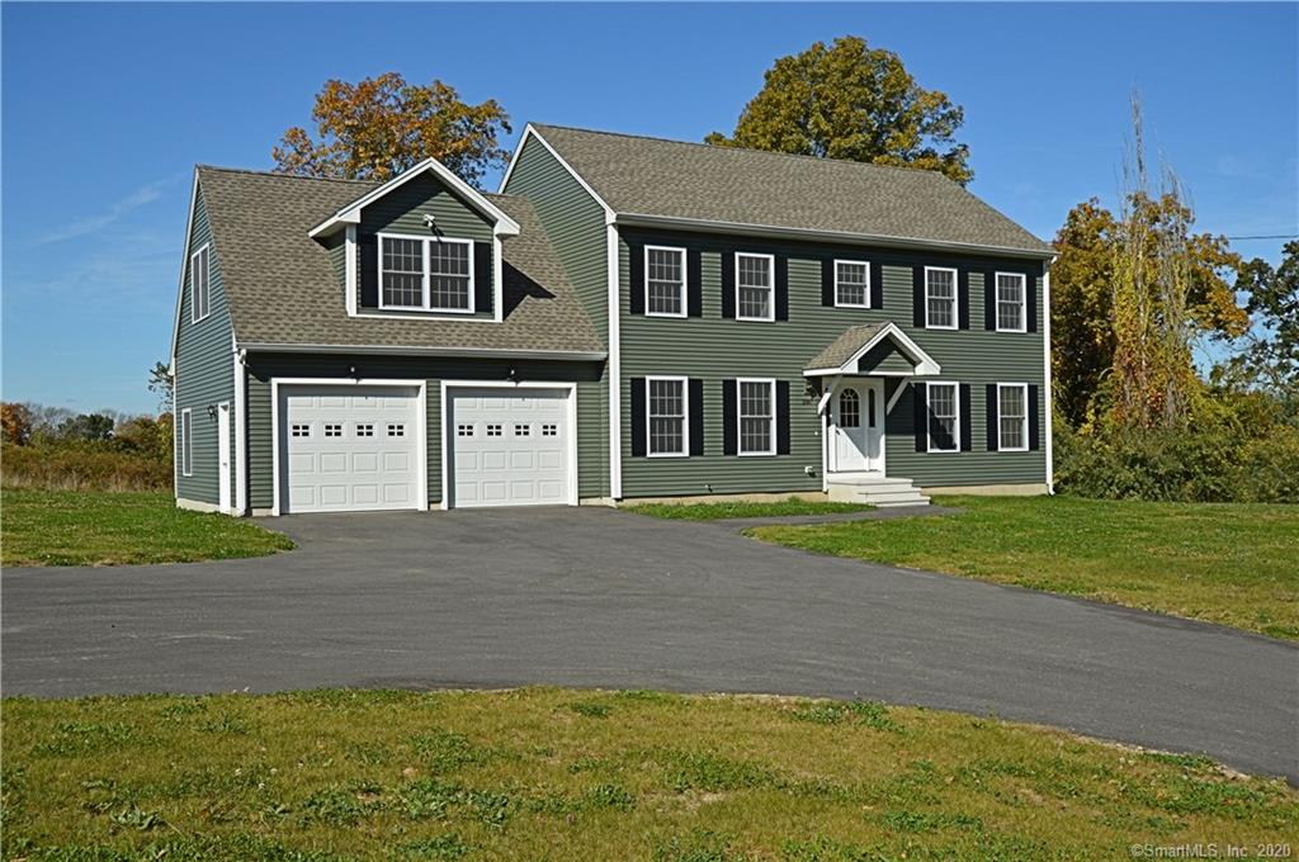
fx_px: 1189
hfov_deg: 57.3
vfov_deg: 39.9
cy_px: 431
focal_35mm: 33
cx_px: 650
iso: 100
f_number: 10
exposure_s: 1/200
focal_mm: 22
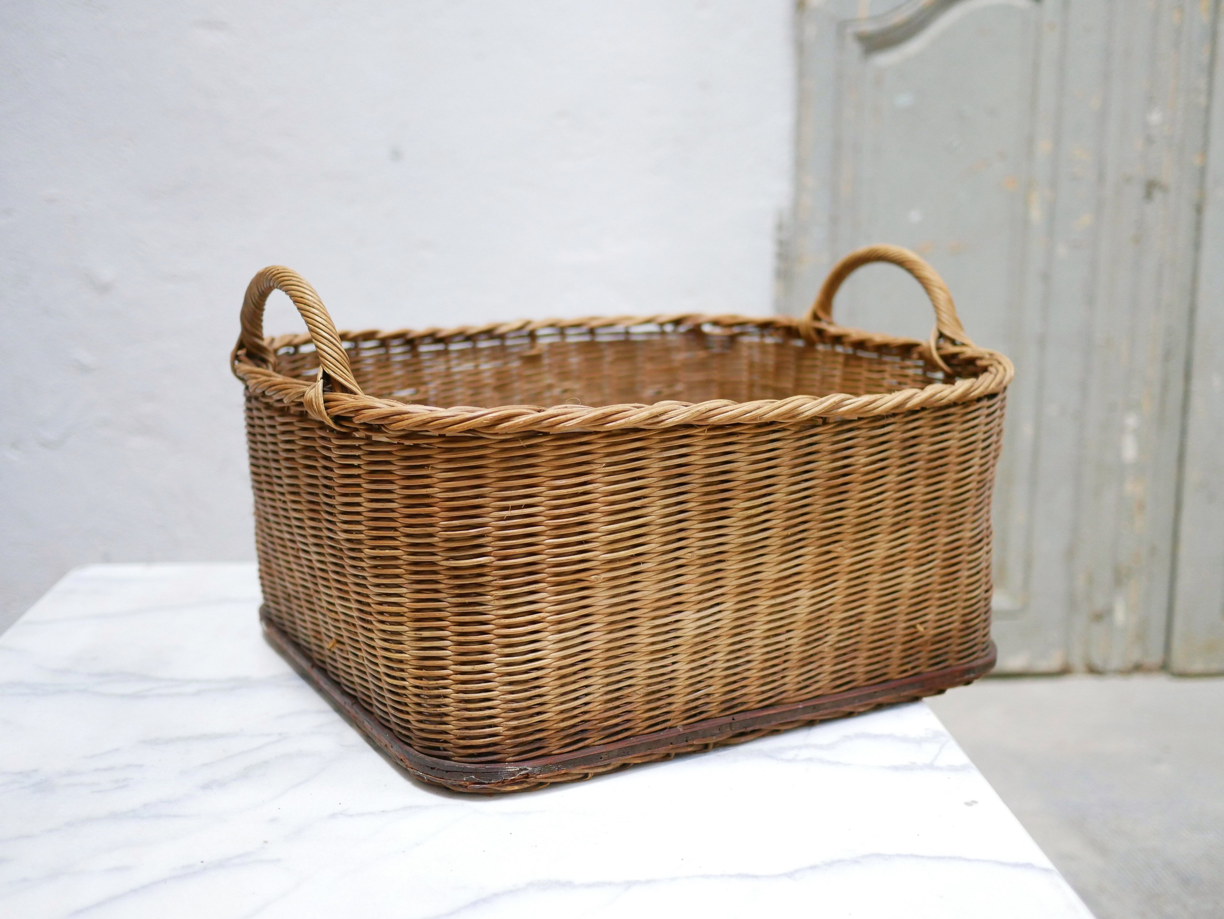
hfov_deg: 46.8
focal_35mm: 40
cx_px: 612
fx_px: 1415
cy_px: 460
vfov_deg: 36.0
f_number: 1.7
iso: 1250
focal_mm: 20
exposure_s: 1/60
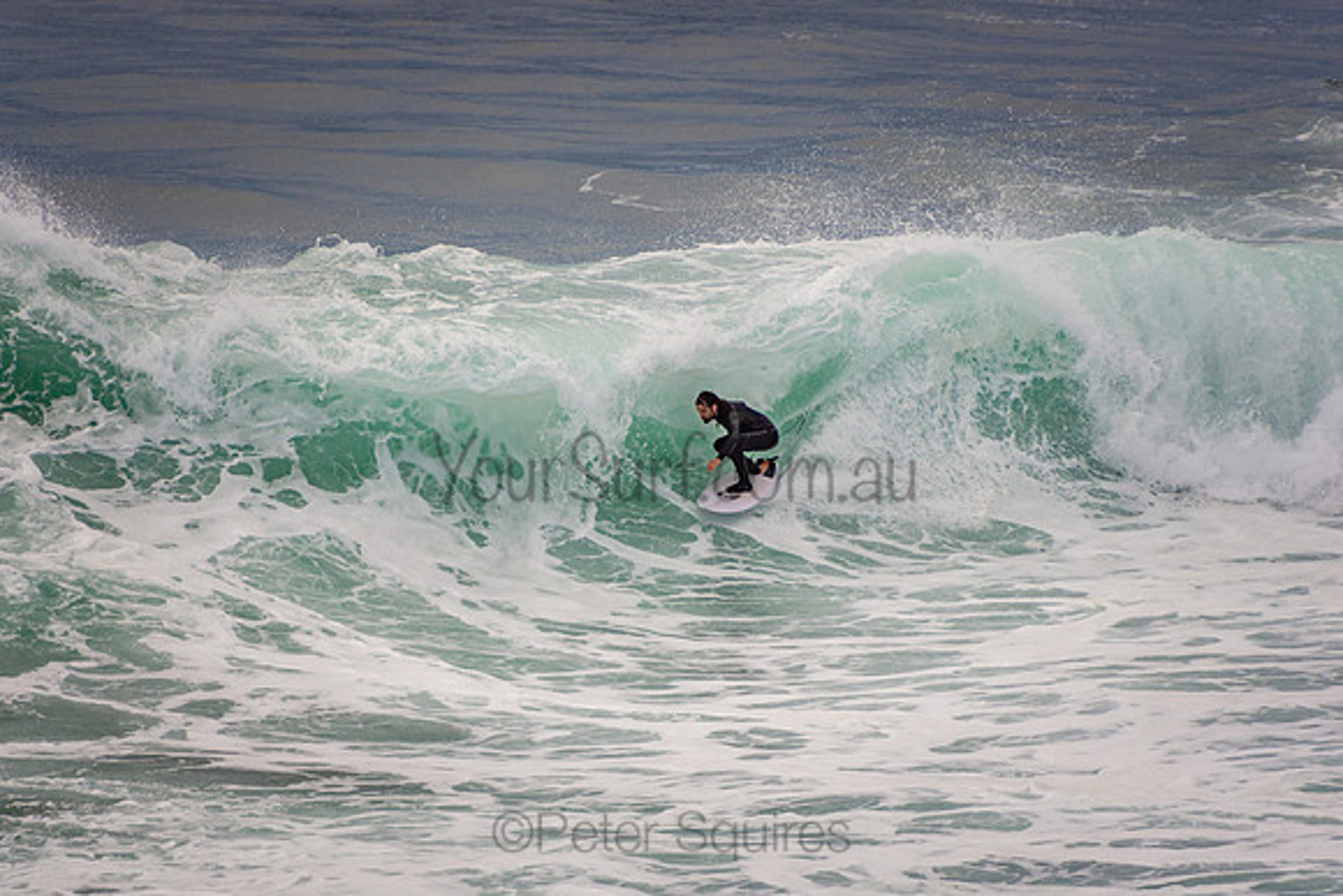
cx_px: 672
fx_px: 22388
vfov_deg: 2.3
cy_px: 448
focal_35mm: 600
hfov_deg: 3.4
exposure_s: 1/800
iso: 320
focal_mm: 400
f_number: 5.6
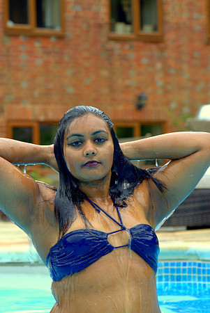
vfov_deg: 13.7
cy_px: 156
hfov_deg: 9.2
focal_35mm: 150
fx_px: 1309
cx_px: 105
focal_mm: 100
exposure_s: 1/80
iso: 100
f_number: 5.6
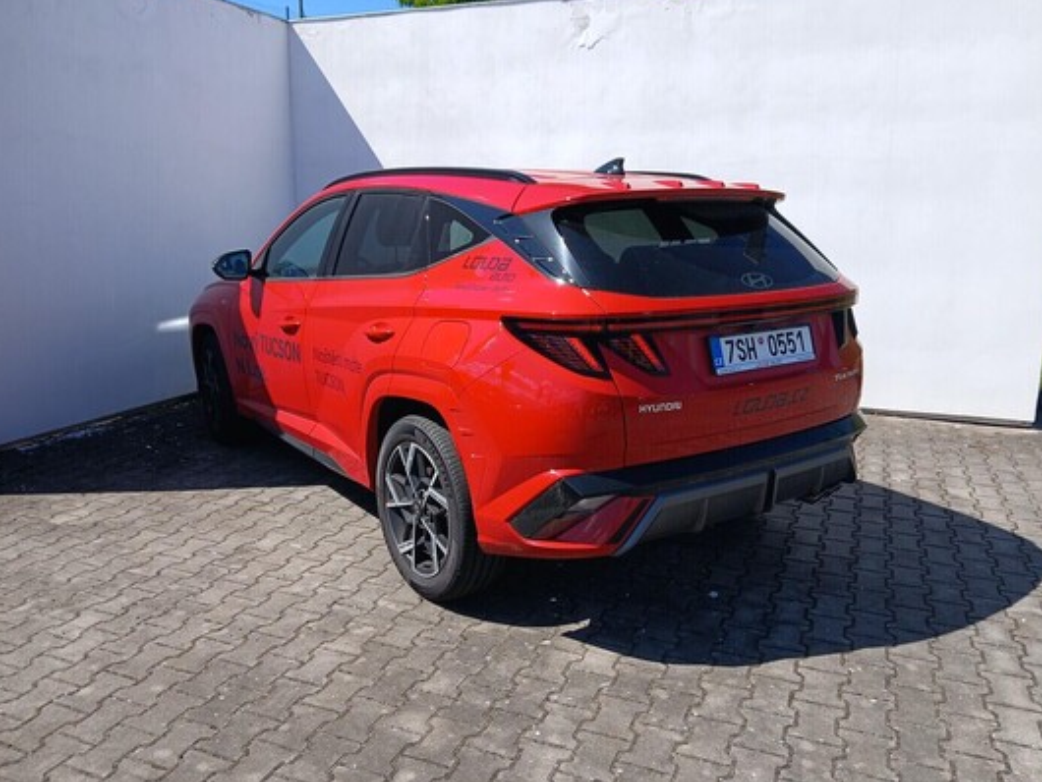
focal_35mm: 27
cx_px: 529
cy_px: 386
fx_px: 813
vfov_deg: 51.4
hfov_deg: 65.3
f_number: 1.8
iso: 20
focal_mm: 3.98
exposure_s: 1/524
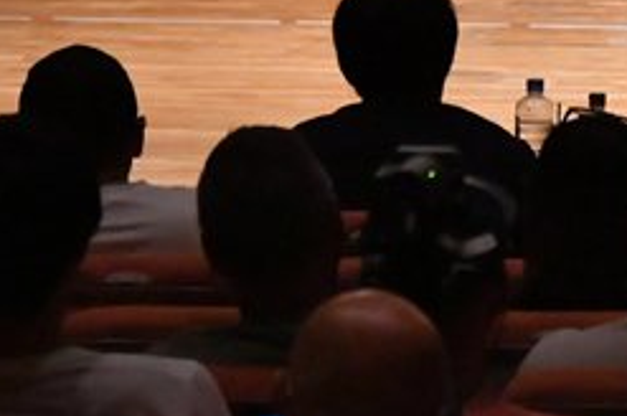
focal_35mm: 634
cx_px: 816
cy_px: -228
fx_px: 11028
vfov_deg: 2.2
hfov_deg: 3.3
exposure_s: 1/400
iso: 12800
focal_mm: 135
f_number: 5.6
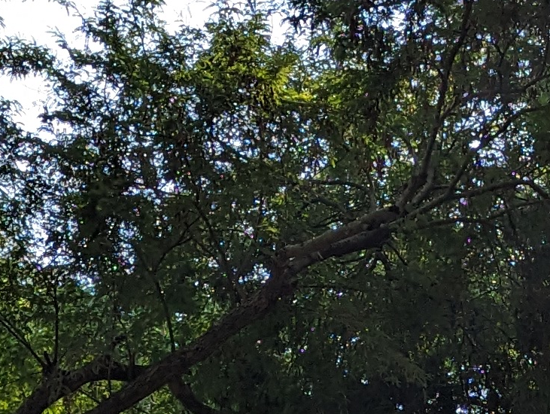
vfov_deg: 9.5
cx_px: 509
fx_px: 2132
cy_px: 1072
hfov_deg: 14.5
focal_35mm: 134
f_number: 1.85
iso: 39
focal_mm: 6.81
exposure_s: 1/765
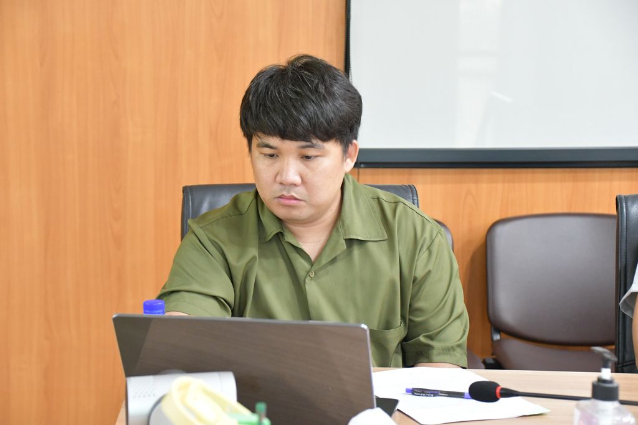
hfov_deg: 23.4
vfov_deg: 15.7
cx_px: 319
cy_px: 212
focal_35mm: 87
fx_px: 1542
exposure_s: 1/60
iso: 4000
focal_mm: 58
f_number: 4.8
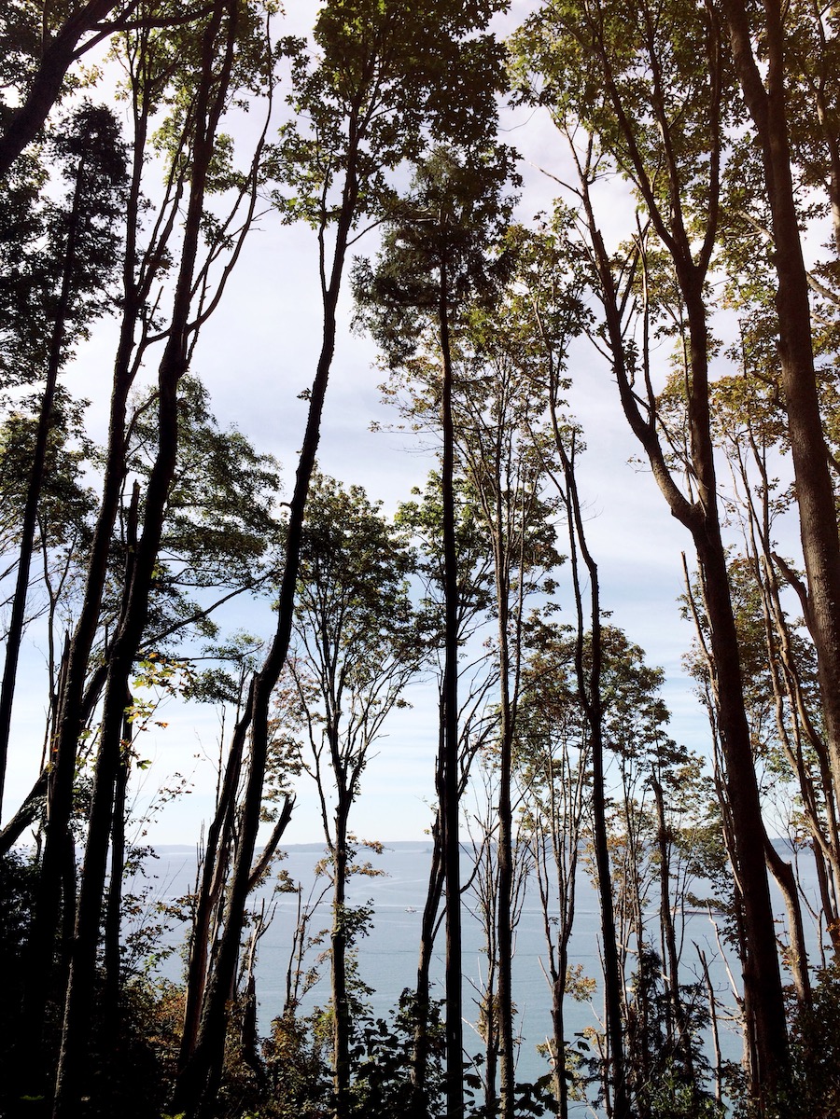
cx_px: 420
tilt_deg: +15.1
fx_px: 938
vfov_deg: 61.7
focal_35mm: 29
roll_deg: +0.8
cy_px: 560
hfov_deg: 48.2
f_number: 2.2
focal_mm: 4.15
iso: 32
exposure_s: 1/1580
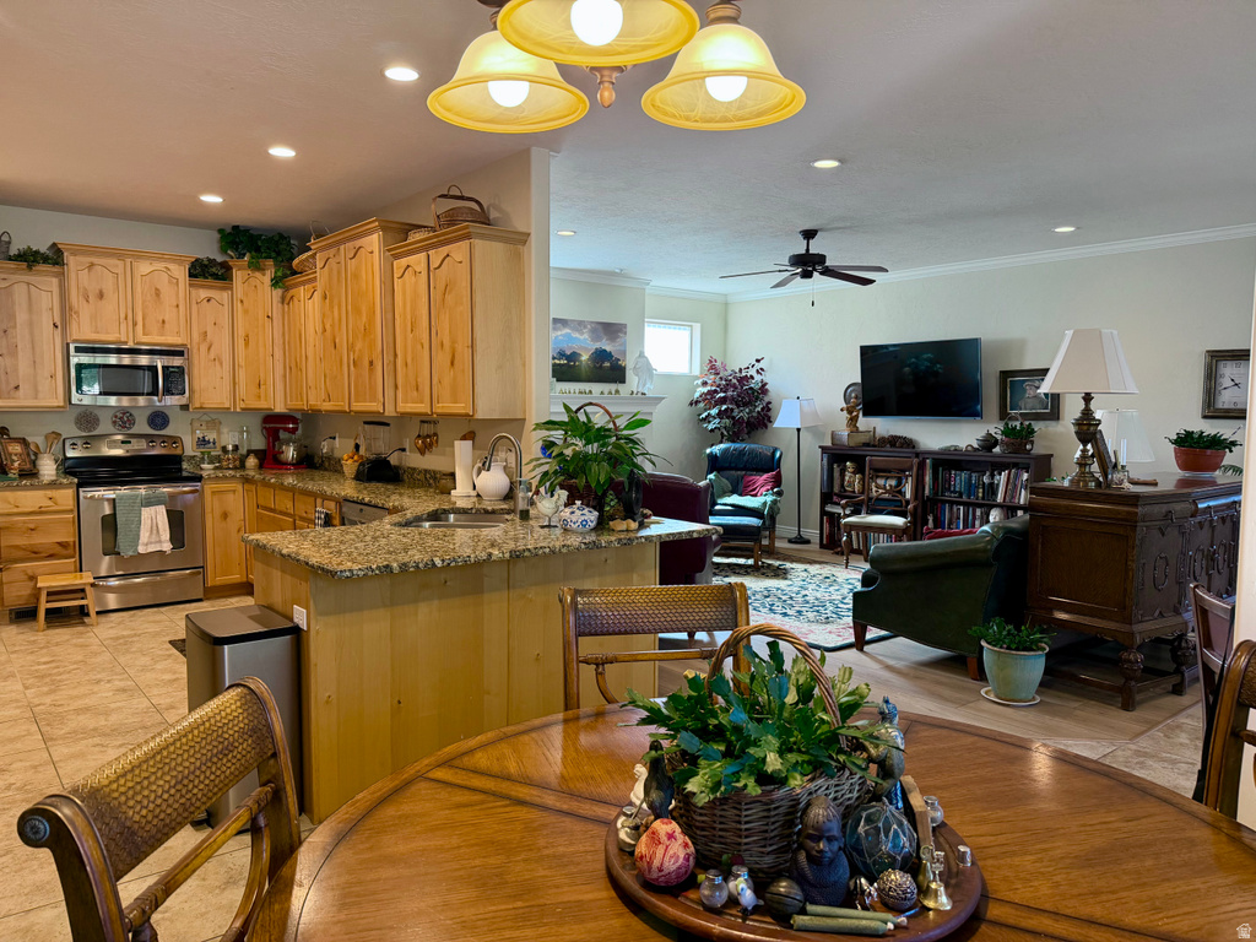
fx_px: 871
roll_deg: -0.5
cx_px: 628
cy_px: 471
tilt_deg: -4.9
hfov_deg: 71.6
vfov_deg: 56.8
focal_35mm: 24
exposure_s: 1/120
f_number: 1.78
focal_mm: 6.76
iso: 250
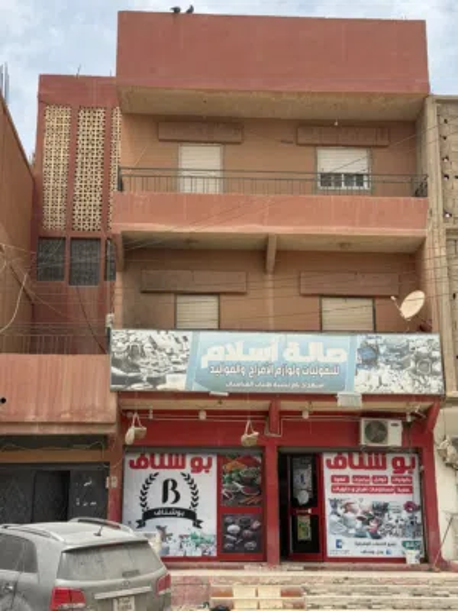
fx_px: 847
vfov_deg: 39.7
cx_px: 229
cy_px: 306
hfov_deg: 30.3
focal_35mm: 48
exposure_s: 1/5208
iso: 64
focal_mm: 6.76
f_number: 1.78
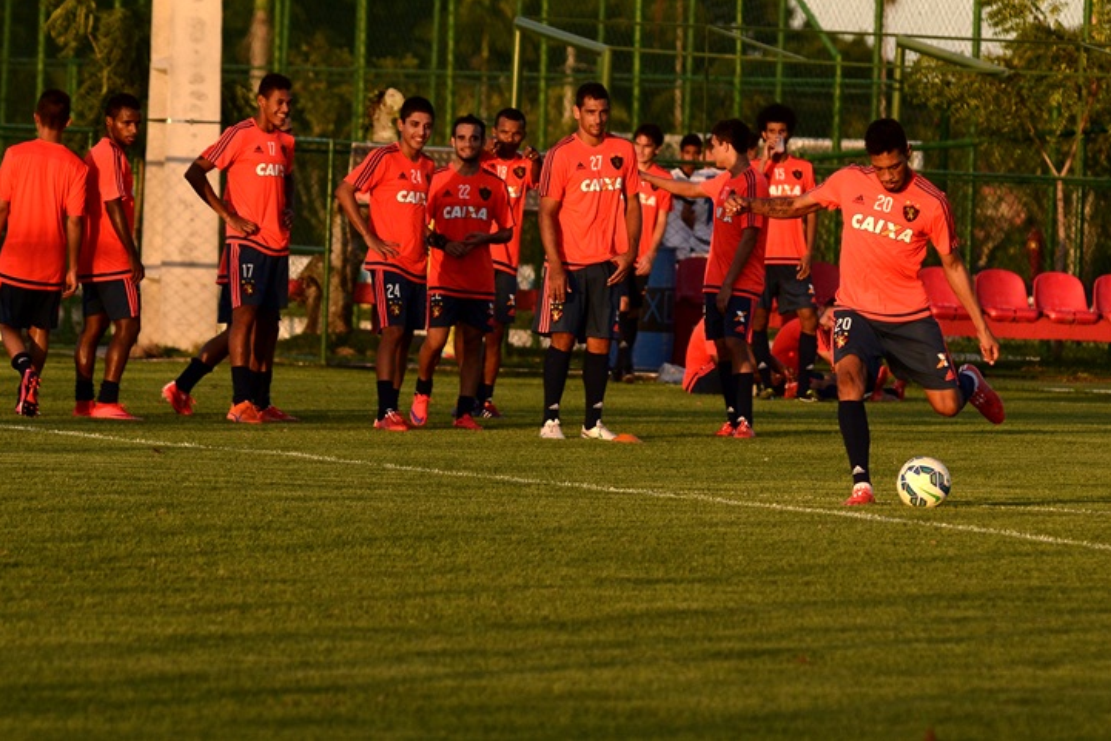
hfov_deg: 6.6
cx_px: 576
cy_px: 357
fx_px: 9630
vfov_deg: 4.4
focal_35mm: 312
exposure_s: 1/1250
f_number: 7.1
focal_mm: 200
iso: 800
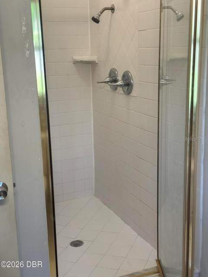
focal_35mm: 48
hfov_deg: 30.3
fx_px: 385
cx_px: 104
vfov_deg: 39.7
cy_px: 138
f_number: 1.78
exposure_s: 1/120
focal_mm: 6.86
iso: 160
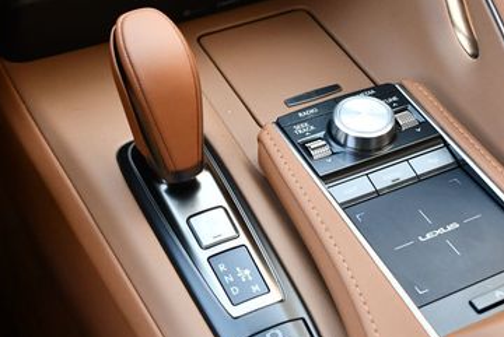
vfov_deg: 21.2
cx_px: 280
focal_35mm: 64
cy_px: 119
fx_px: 897
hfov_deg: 31.4
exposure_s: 1/200
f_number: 3.5
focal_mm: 18
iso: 800
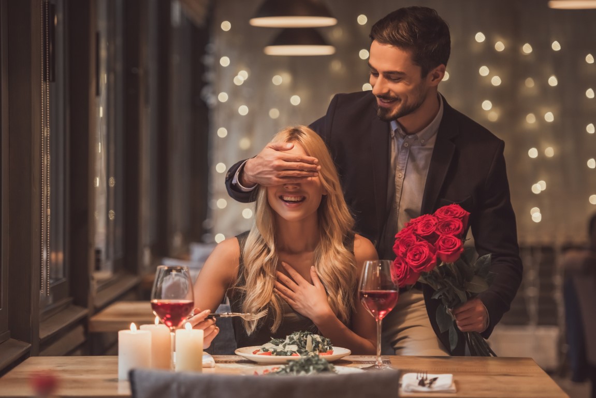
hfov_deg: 15.8
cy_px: 199
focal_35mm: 130
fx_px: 2153
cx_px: 298
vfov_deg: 10.6
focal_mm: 130
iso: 800
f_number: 2.8
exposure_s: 1/160
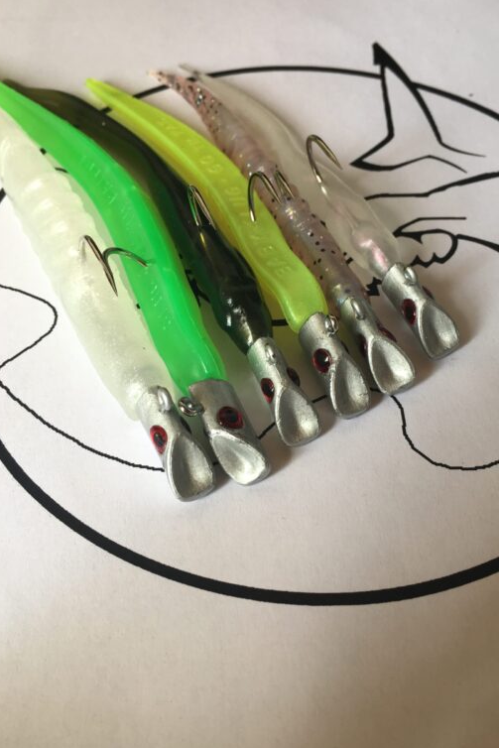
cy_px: 362
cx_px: 273
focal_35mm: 32
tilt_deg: -53.8
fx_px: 665
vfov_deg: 58.7
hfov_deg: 41.1
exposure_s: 1/50
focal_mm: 4.15
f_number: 2.2
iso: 32
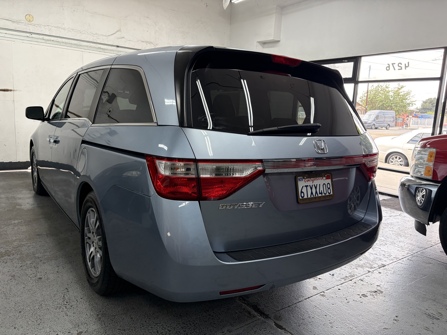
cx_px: 224
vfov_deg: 53.1
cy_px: 168
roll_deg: -3.5
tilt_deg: -9.1
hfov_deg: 67.3
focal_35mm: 26
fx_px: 336
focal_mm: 5.96
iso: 125
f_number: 1.6
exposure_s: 1/134
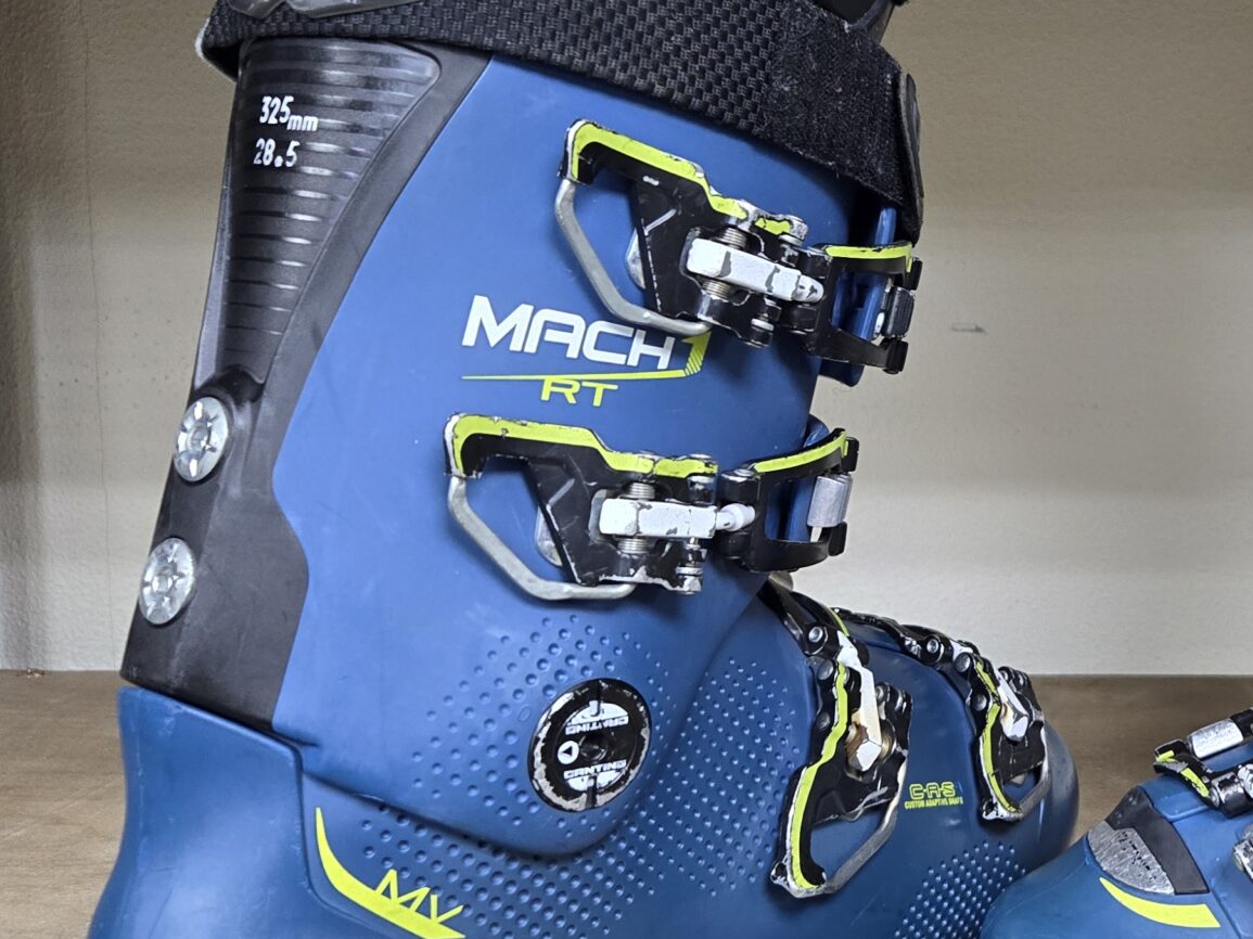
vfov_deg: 28.5
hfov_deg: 35.4
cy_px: 398
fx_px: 1846
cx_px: 1111
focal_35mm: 51
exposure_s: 1/100
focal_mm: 5.4
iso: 500
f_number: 1.8
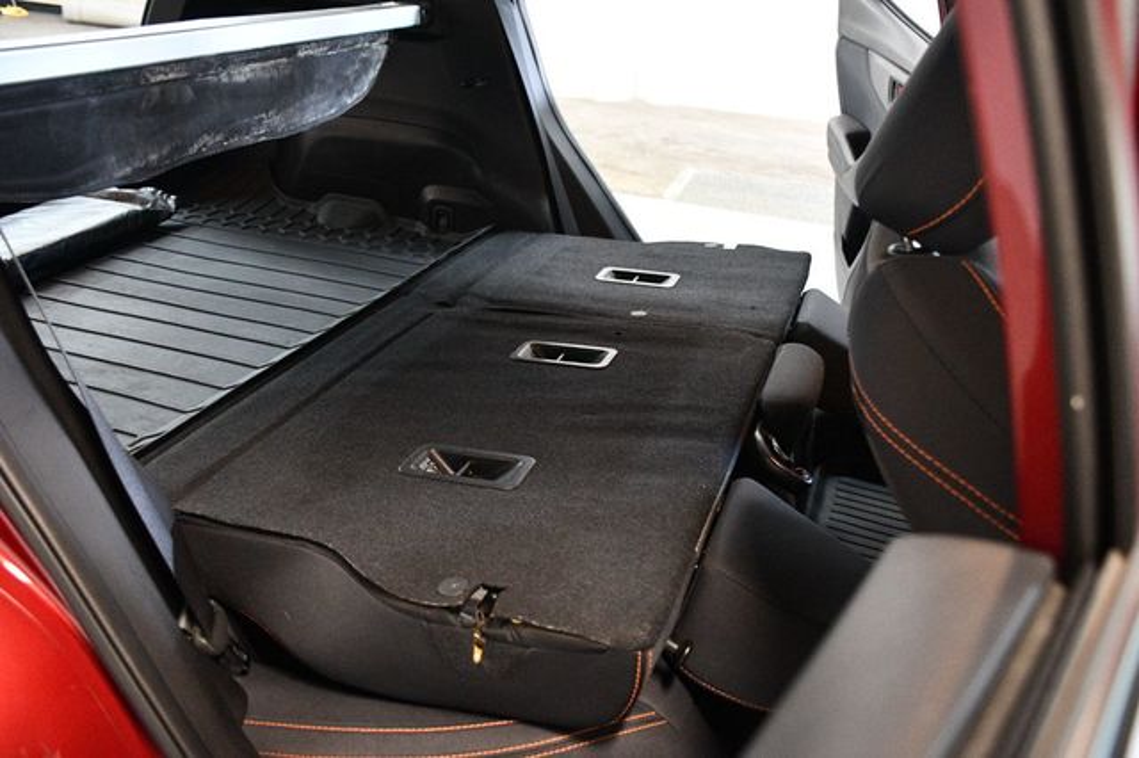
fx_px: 1044
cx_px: 570
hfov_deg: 57.2
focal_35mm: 33
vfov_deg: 39.9
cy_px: 379
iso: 4500
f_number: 3.5
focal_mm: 22
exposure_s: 1/60
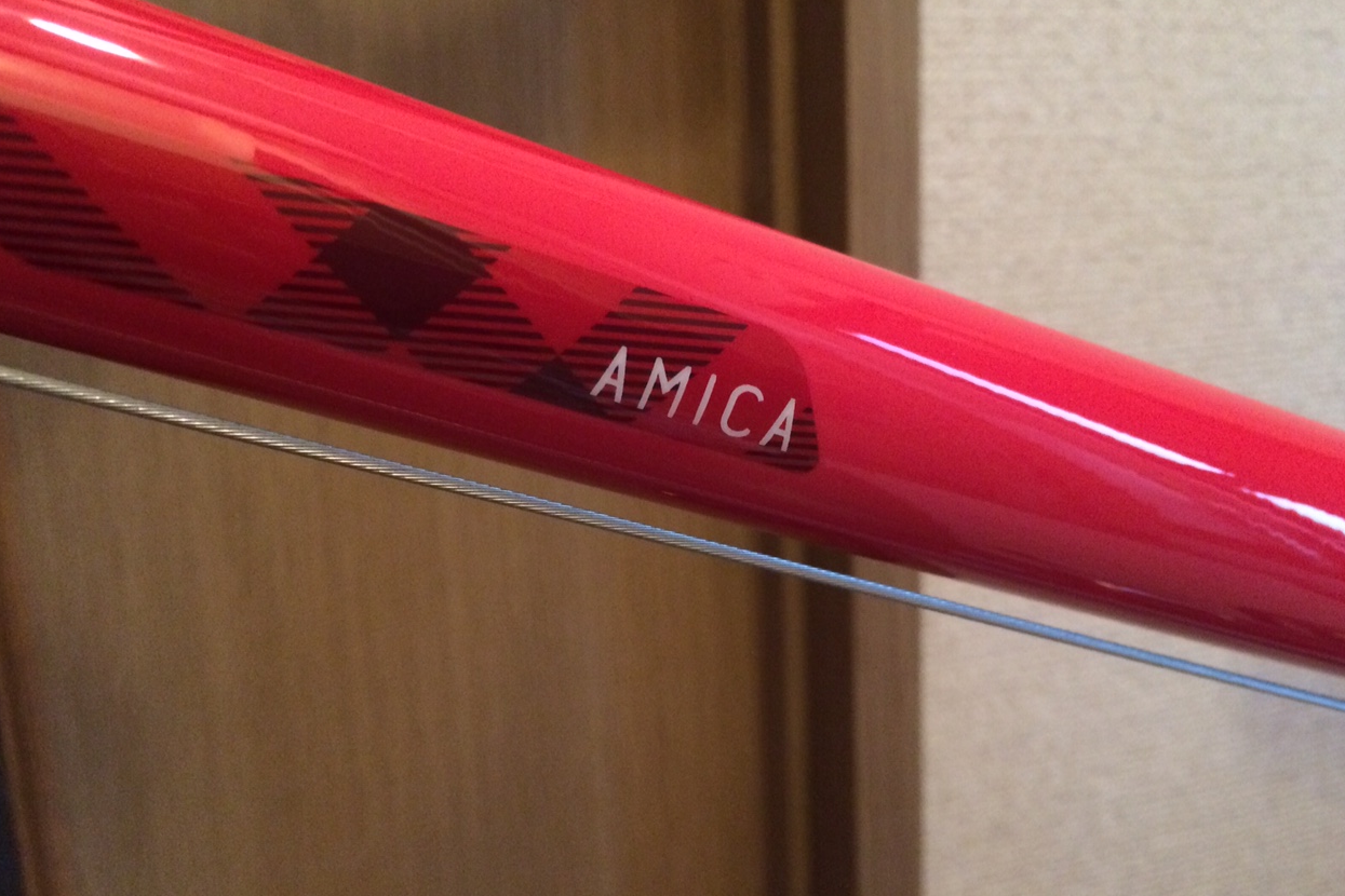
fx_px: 1158
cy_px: 456
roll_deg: +2.6
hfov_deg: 60.3
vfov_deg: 42.3
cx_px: 680
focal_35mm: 31
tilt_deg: -10.7
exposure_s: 1/15
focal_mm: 4.15
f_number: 2.2
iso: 400
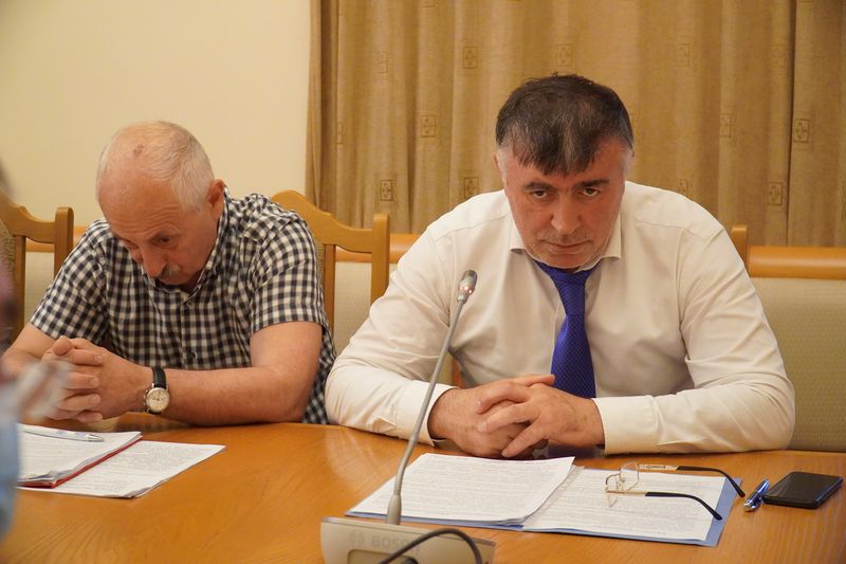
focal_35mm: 56
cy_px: 282
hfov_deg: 35.9
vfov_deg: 24.4
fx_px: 1304
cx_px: 423
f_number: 4
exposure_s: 1/160
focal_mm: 37
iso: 5000
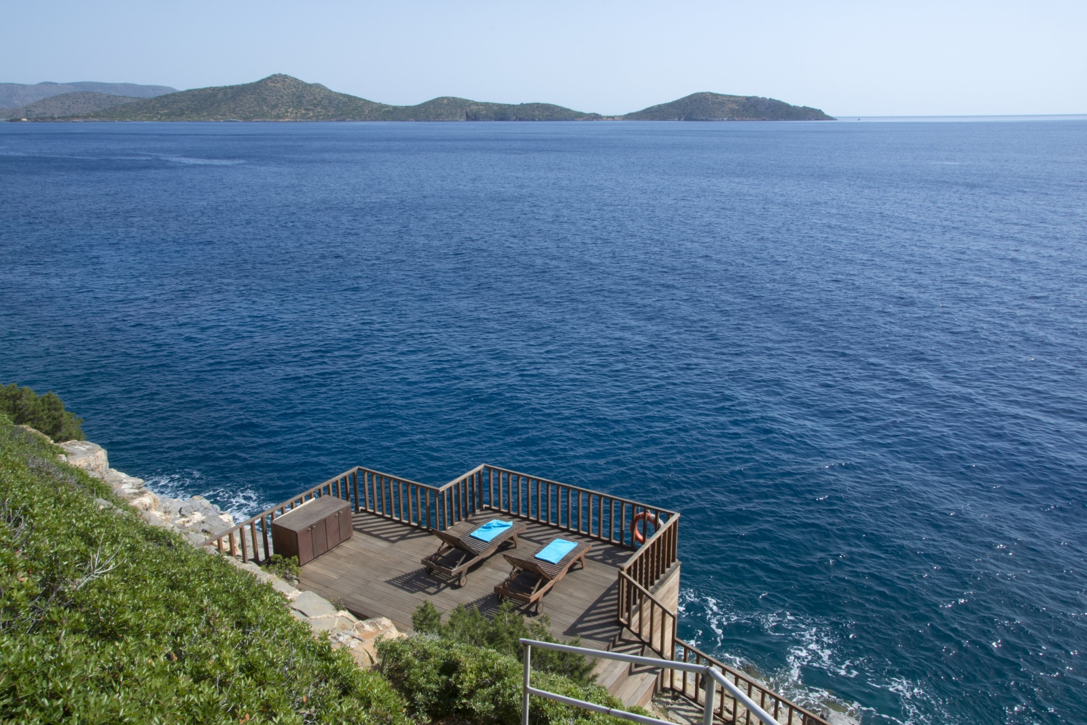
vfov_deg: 47.9
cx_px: 544
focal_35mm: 27
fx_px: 815
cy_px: 362
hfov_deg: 67.4
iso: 200
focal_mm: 18
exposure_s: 1/125
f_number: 14
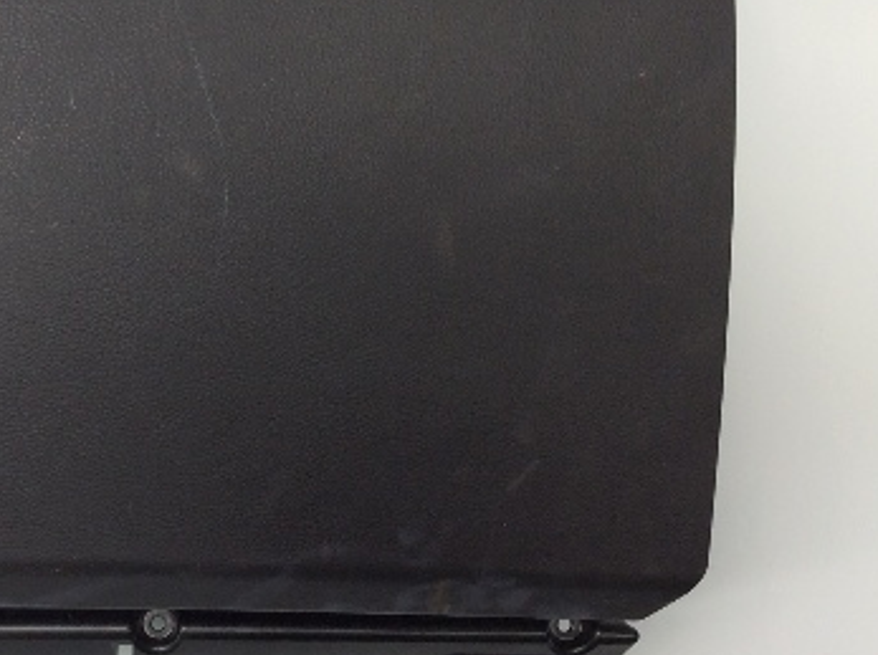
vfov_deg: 24.7
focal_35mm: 59
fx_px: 1494
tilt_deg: -69.2
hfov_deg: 31.7
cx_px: 144
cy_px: 245
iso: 32
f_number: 2.4
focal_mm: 3.3
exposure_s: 1/24
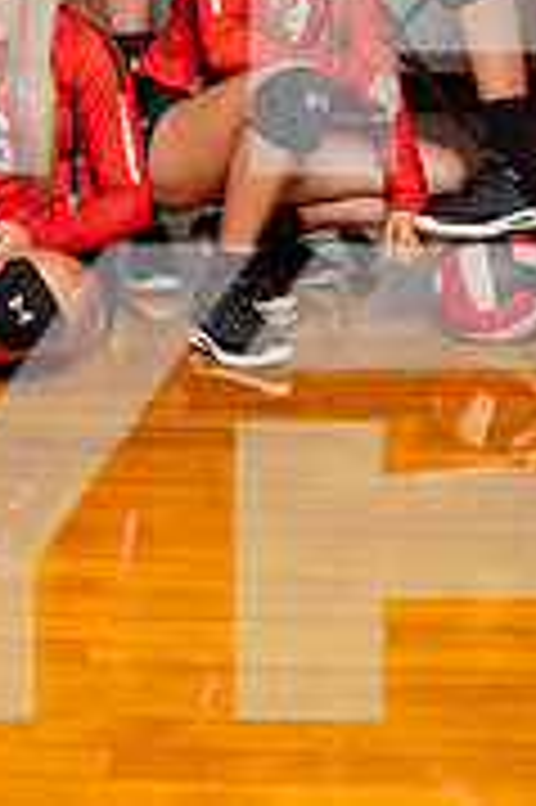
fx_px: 1745
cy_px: -61
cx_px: 162
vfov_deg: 24.4
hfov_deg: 17.4
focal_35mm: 78
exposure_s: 1/200
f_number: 7.1
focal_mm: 24
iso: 250
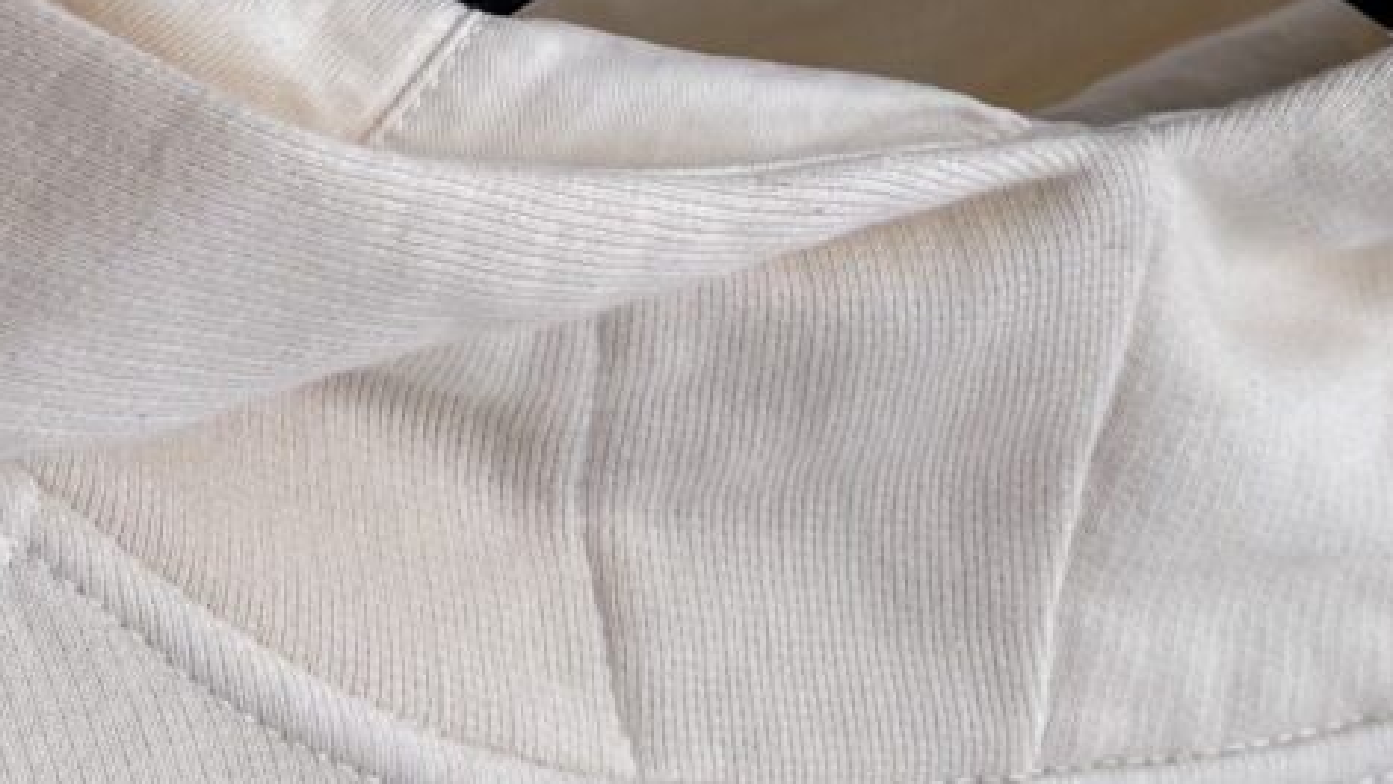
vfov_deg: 8.4
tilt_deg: -1.3
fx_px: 5245
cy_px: -249
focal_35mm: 142
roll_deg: +2.0
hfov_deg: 15.1
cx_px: 322
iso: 125
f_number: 1.78
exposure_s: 1/121
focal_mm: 6.76
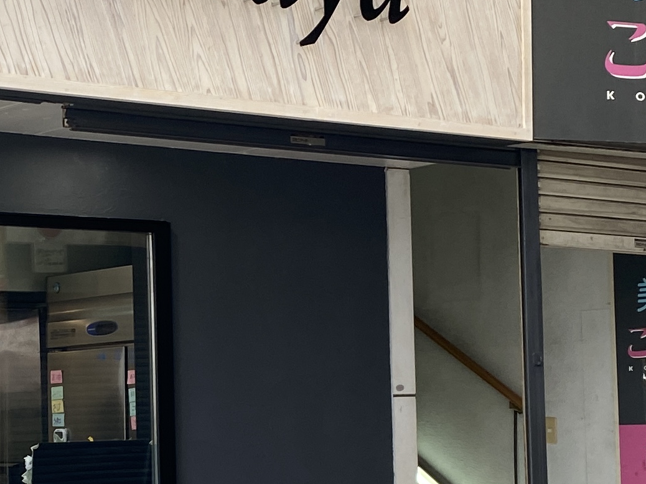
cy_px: 398
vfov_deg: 14.5
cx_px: 123
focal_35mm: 101
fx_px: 1884
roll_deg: +0.6
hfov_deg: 19.2
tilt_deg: -1.3
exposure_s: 1/122
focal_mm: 4.25
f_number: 1.8
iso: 32
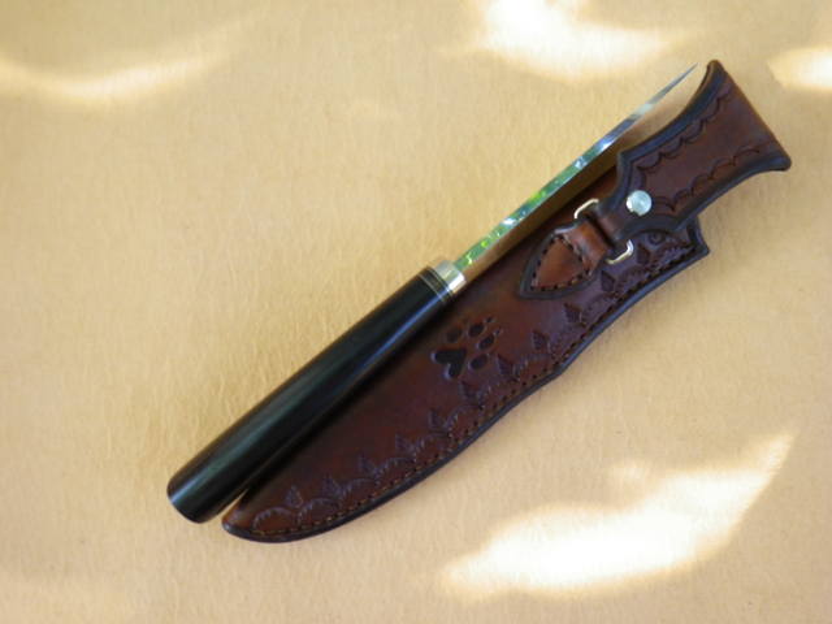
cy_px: 312
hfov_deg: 45.8
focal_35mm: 41
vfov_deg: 35.1
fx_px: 985
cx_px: 416
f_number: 3.9
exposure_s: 1/50
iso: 160
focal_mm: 7.3
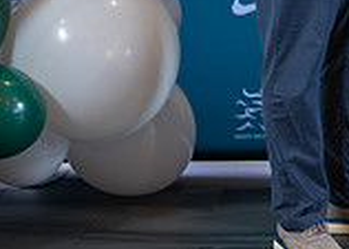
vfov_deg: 6.9
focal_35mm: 206
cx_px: 534
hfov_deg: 9.5
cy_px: -133
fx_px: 2043
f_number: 1.2
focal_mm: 50
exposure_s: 1/320
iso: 1000
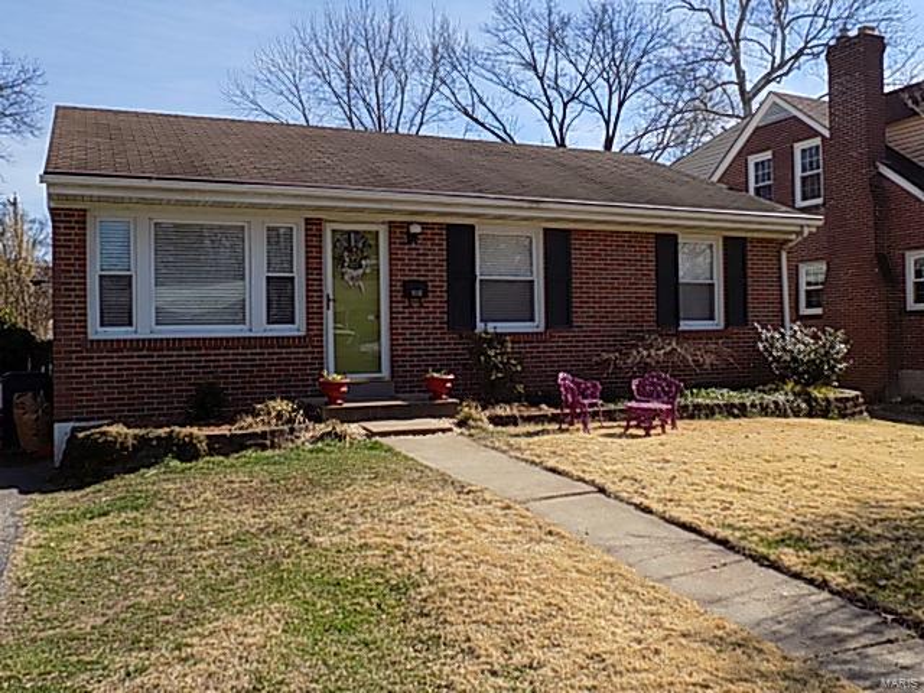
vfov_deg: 46.8
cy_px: 346
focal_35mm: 30
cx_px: 462
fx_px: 801
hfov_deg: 60.0
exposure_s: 1/800
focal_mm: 5.3
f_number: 3.3
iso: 80
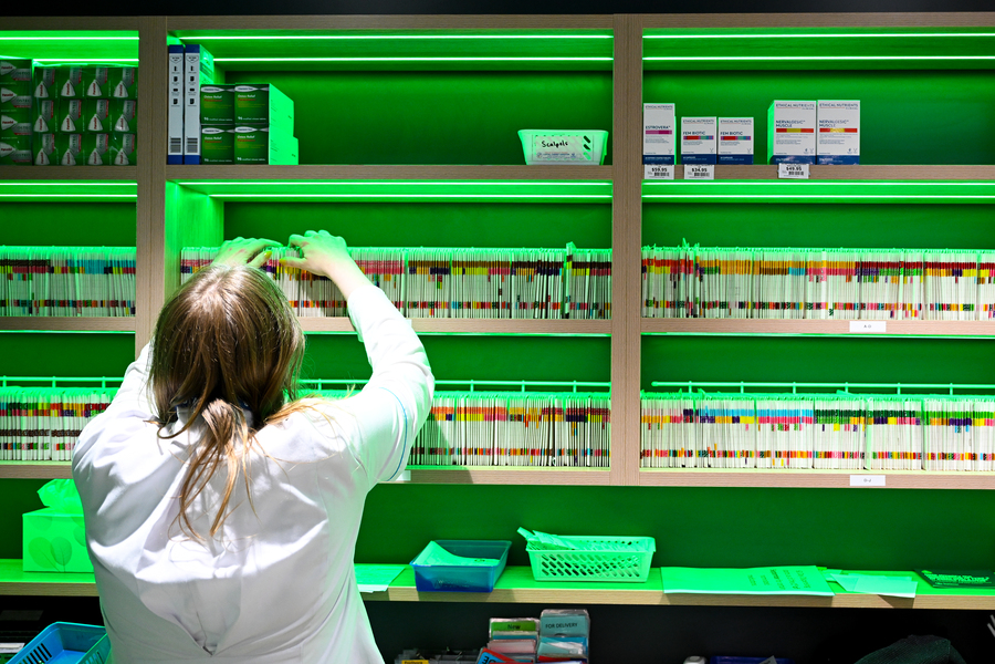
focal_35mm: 34
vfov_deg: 38.9
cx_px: 498
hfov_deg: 55.8
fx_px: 940
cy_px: 332
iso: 1600
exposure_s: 1/400
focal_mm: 34
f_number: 3.5
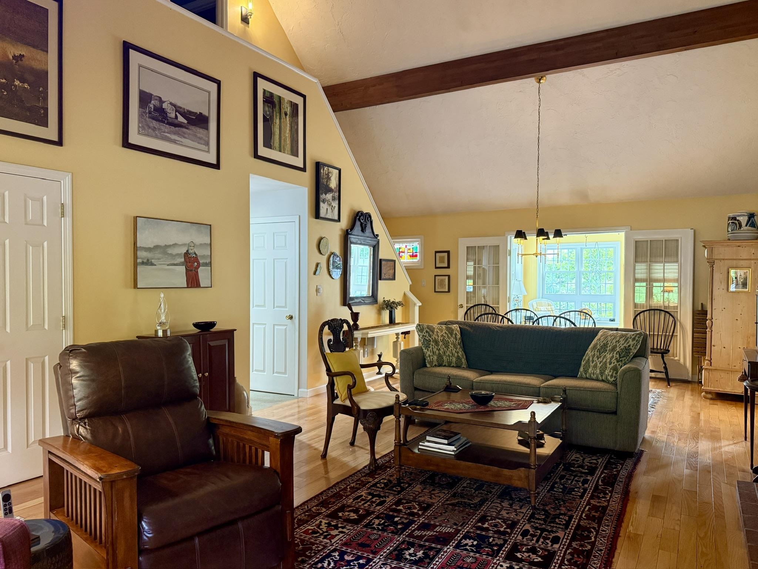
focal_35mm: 24
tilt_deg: -0.5
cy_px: 284
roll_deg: -0.3
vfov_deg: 56.8
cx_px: 379
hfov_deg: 71.6
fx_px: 526
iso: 400
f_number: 1.78
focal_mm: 6.76
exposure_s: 1/60
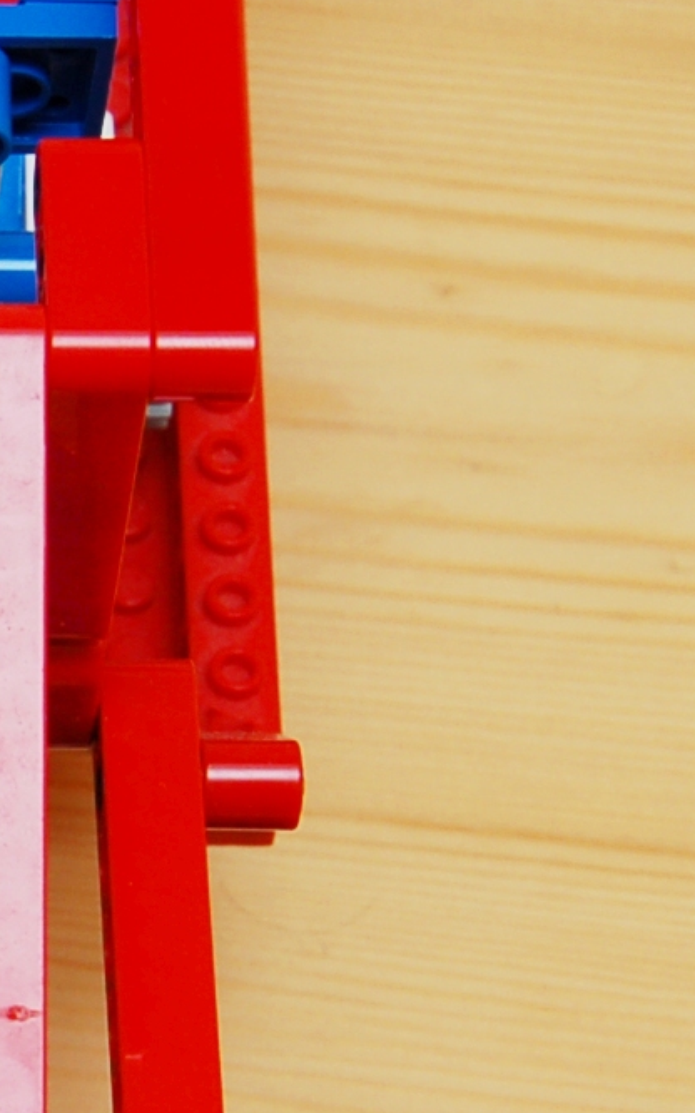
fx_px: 9096
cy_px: 1053
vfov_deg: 7.0
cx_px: -830
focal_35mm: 300
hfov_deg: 4.3
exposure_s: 1/60
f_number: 13
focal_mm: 58
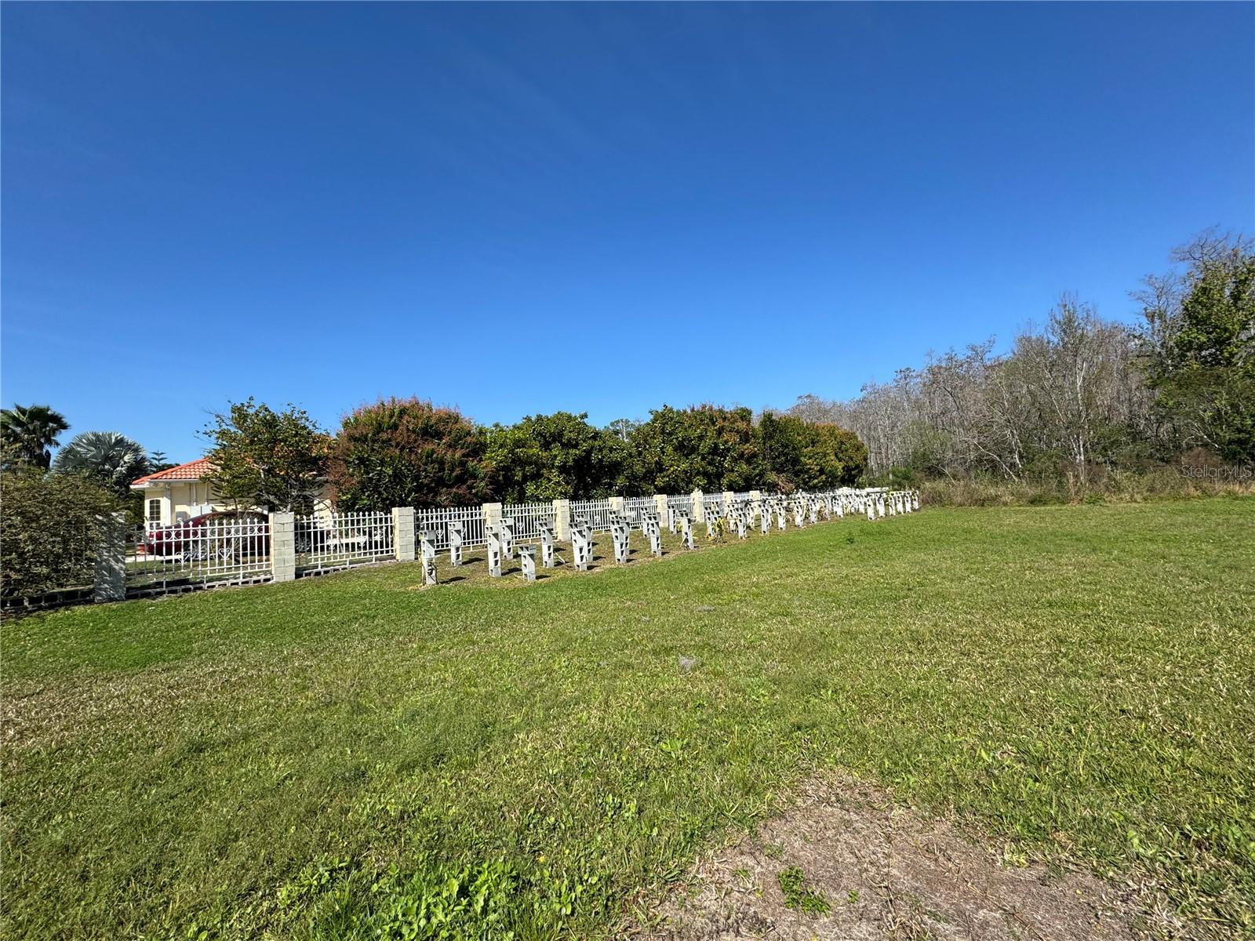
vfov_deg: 85.7
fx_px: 508
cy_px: 470
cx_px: 628
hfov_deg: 102.1
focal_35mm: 14
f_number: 2.2
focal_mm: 2.22
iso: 50
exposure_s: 1/1976
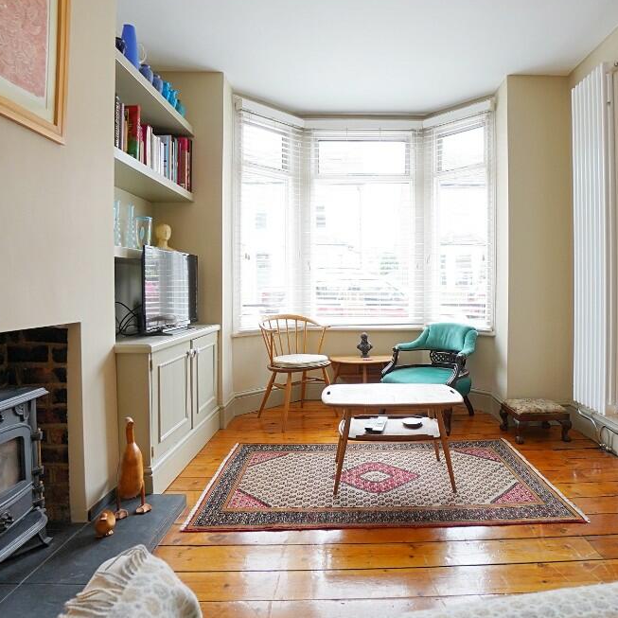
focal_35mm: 20
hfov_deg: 74.2
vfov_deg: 74.8
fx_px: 404
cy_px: 298
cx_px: 363
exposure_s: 1/60
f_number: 5.6
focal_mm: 10
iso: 400
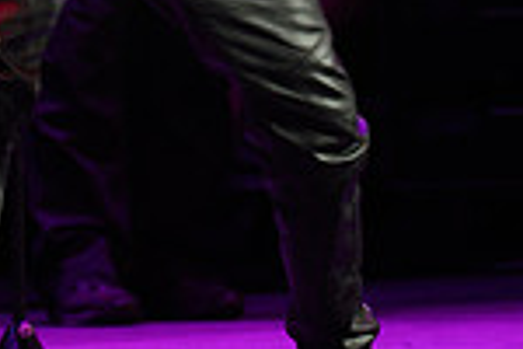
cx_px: 167
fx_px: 16880
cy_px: -323
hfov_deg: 1.8
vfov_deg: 1.2
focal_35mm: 1162
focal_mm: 200
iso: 320
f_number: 6.3
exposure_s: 1/20
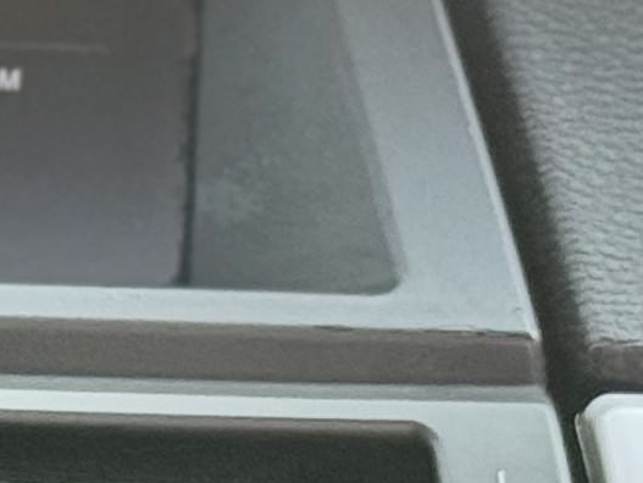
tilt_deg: -19.8
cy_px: 1121
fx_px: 6822
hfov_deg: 5.3
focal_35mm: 367
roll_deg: -0.4
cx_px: -802
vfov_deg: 4.0
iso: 160
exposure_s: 1/60
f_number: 1.78
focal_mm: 6.76
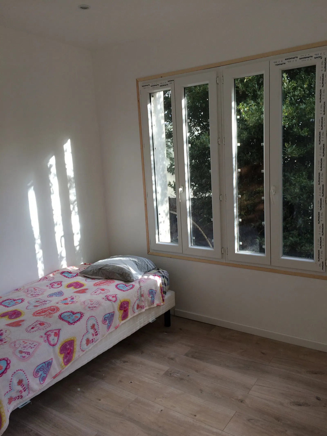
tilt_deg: -12.3
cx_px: 164
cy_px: 218
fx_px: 365
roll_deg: +3.1
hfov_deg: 48.2
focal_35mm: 29
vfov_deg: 61.7
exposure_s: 1/100
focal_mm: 4.15
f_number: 2.2
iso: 40
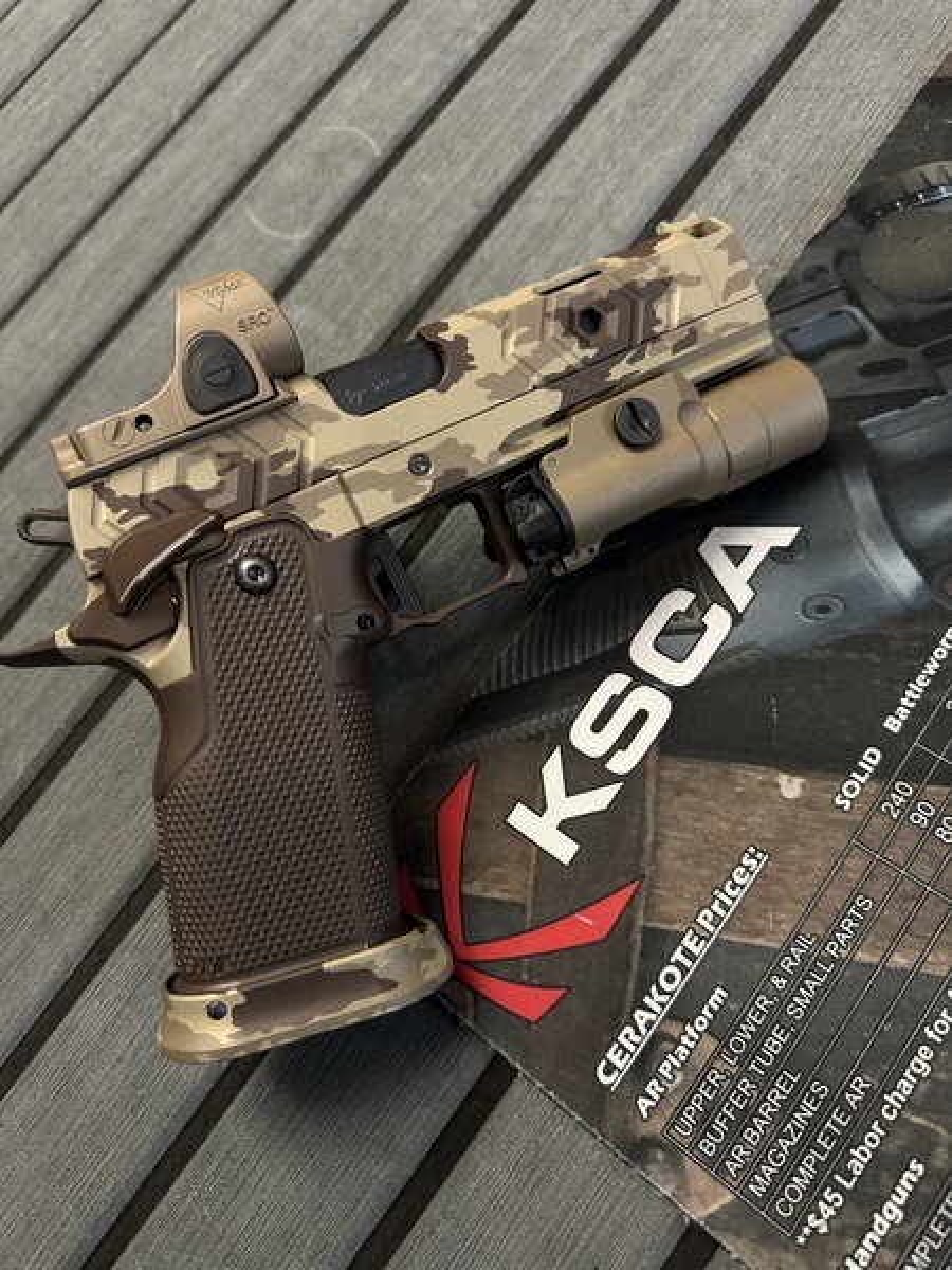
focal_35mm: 24
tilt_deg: -63.4
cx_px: 476
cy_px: 635
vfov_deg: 71.6
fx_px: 880
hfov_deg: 56.8
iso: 160
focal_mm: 6.86
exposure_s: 1/120
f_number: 1.78
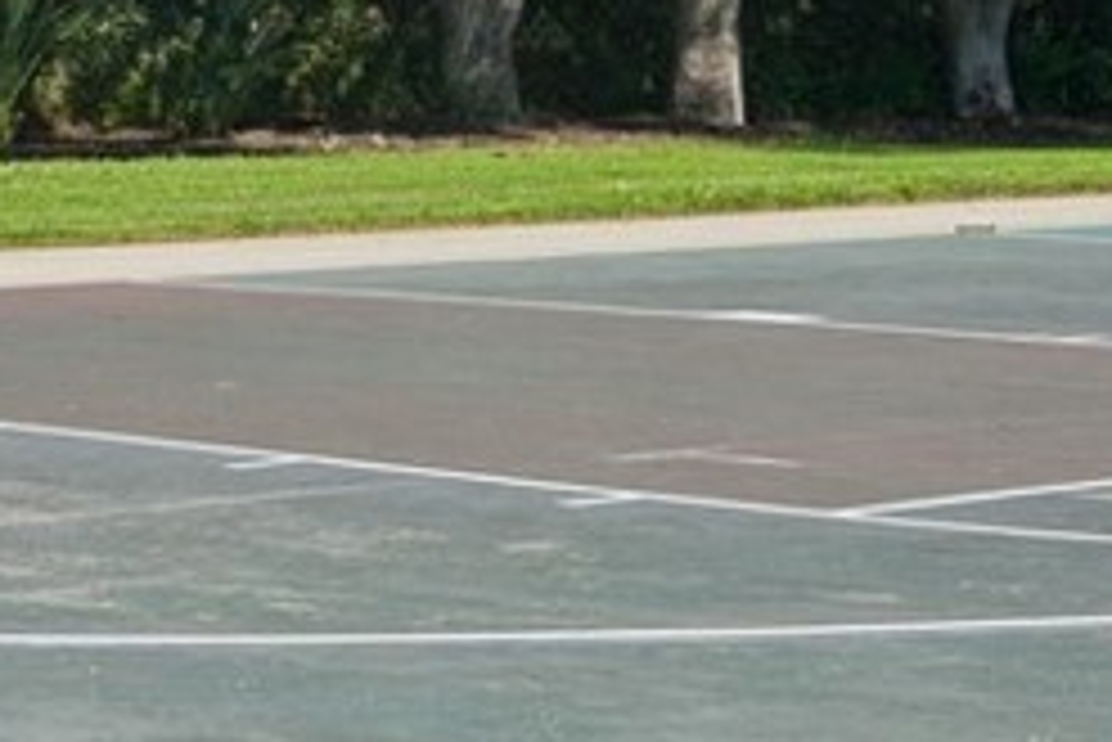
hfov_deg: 13.4
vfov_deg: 8.9
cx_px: -198
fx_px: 4605
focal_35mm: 149
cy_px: -459
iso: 100
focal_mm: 36
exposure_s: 1/400
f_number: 8
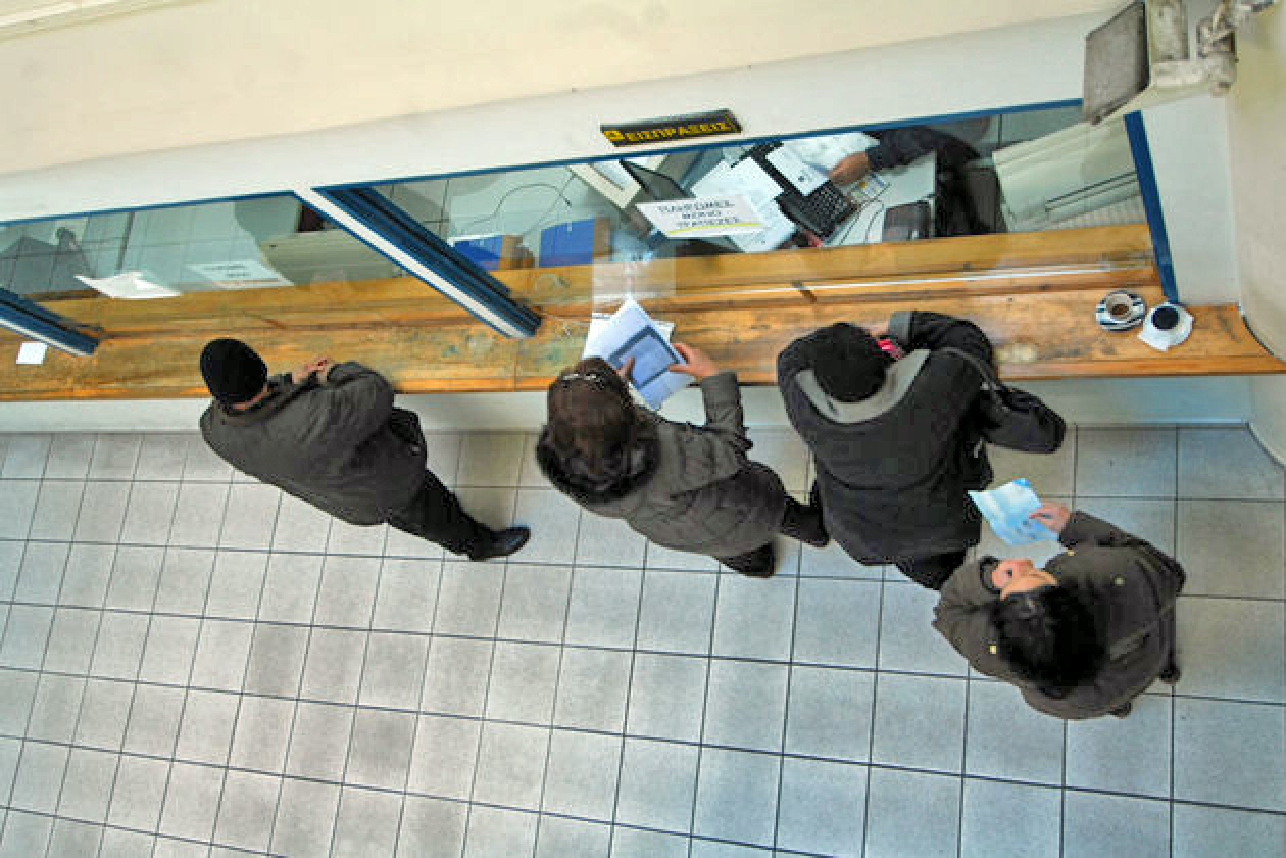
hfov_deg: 53.1
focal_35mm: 36
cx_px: 643
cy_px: 429
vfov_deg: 36.9
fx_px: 1286
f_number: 4
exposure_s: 1/50
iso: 400
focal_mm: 24
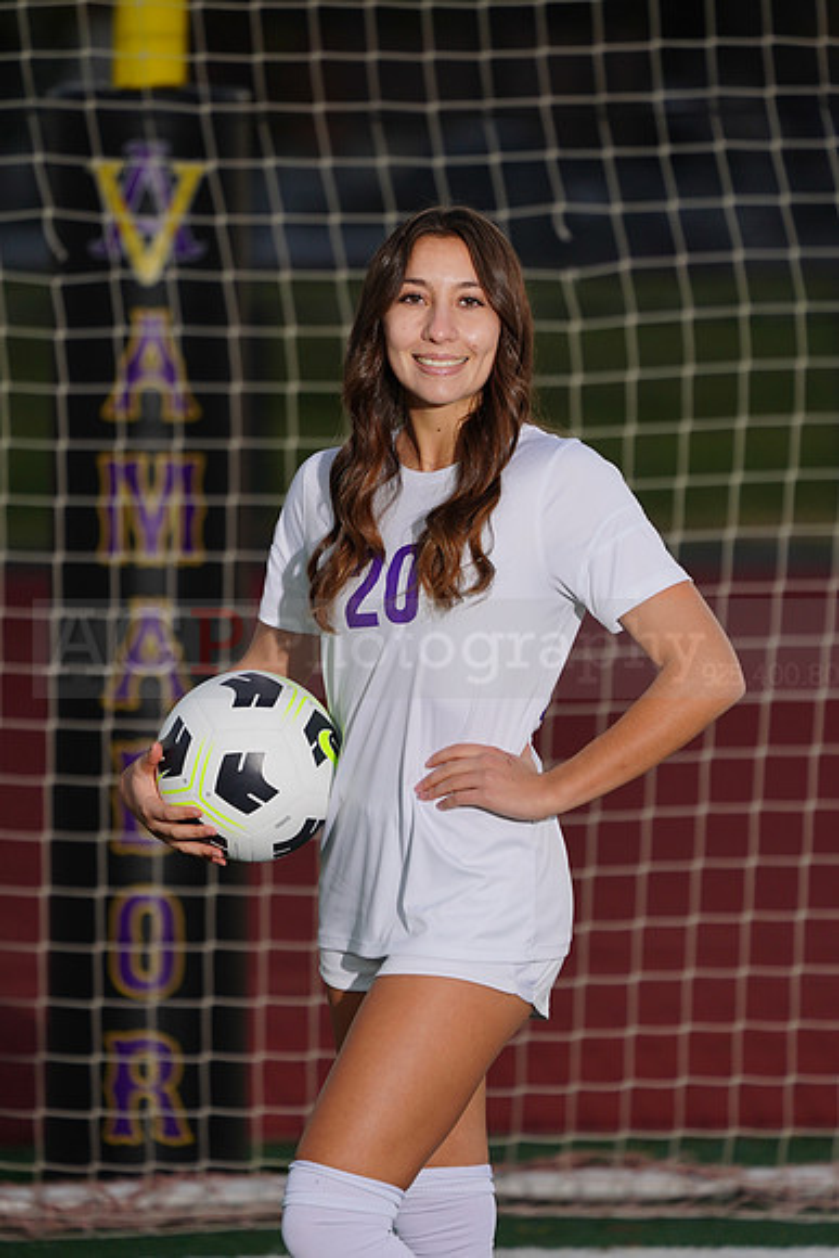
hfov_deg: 4.2
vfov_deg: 6.2
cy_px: 629
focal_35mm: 330
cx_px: 420
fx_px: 11528
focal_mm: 330
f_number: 5.6
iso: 320
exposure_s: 1/200
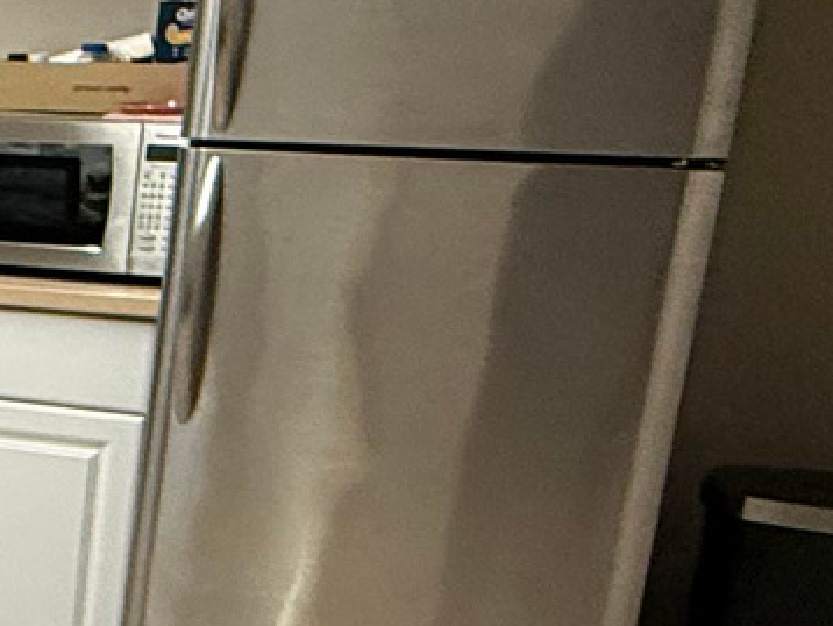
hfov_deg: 18.9
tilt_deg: -14.5
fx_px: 1926
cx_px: -656
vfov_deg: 18.2
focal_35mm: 80
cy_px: 526
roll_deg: +0.0
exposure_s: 1/60
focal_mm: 2.22
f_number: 2.2
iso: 400
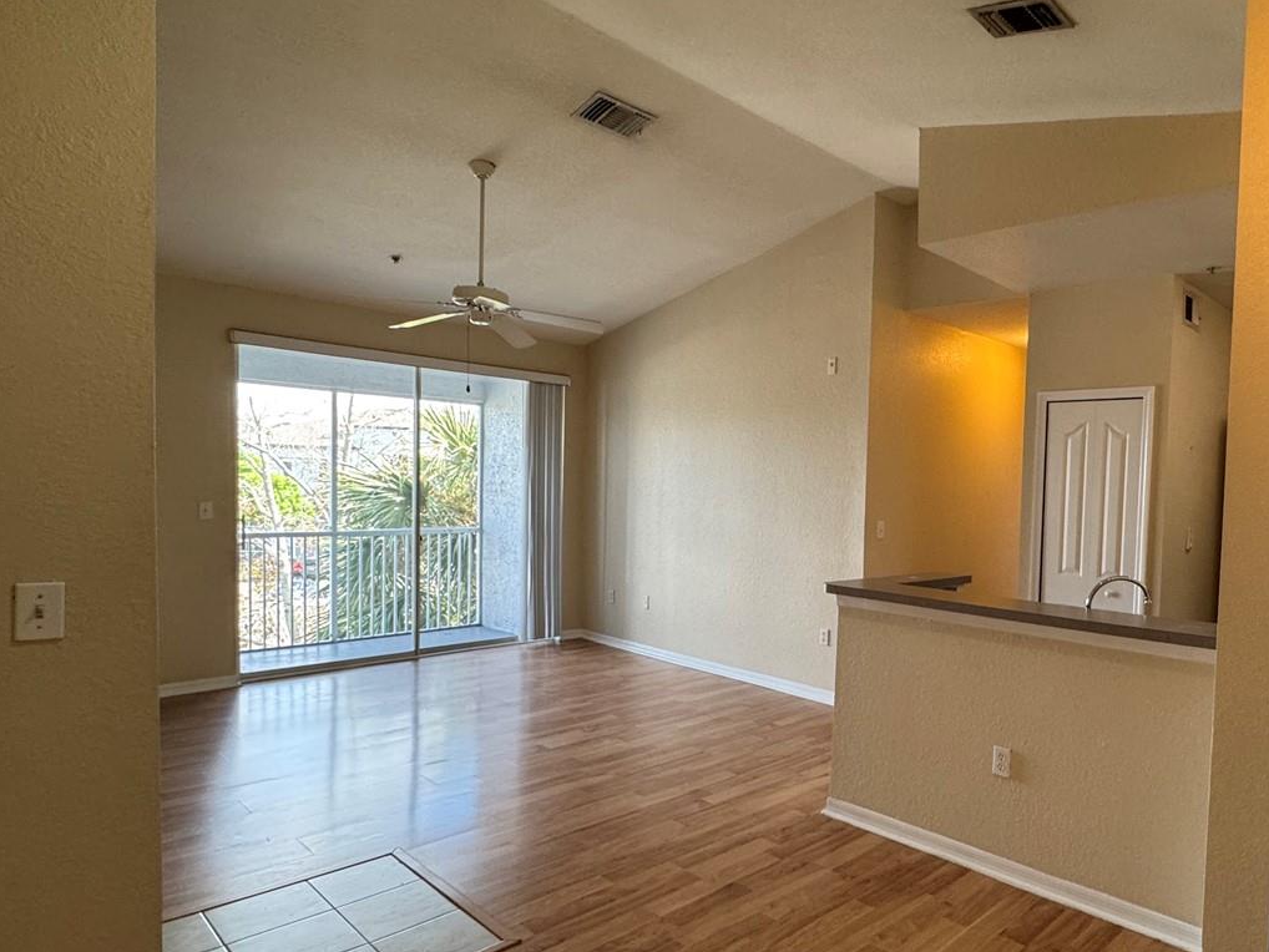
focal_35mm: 22
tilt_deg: -2.8
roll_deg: -1.4
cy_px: 526
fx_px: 807
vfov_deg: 61.0
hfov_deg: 73.9
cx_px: 853
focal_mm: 2.22
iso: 250
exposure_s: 1/120
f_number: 2.2
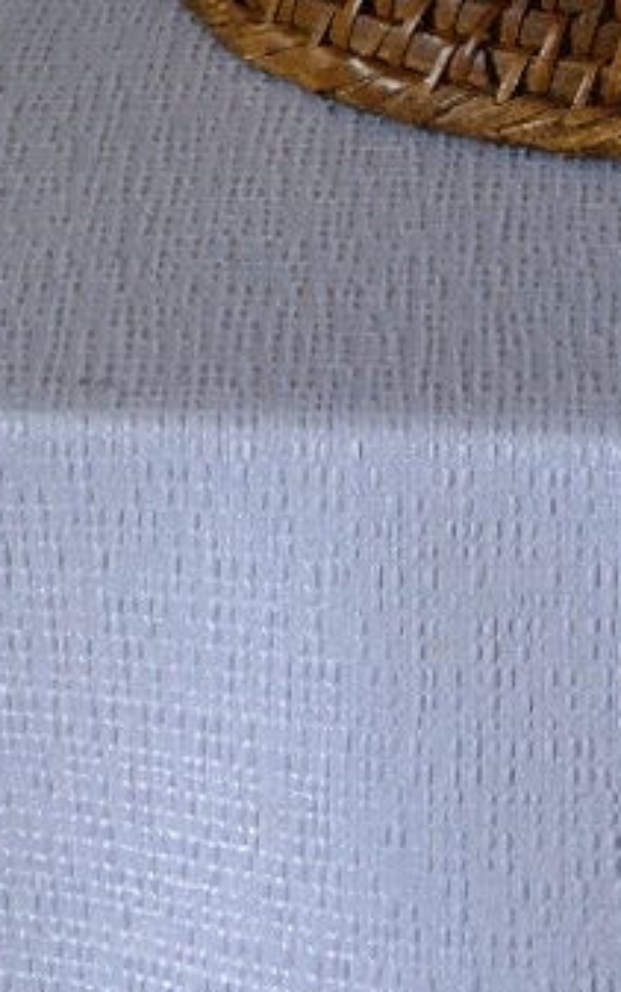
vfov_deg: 9.6
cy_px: -1531
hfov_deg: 6.9
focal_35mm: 188
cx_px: 759
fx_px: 5084
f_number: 4
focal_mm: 24
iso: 800
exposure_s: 1/50
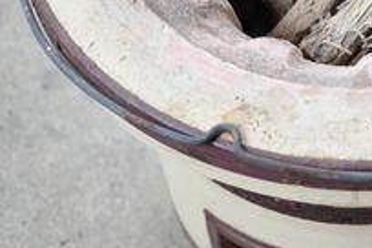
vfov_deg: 10.6
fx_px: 1325
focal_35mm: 128
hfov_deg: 15.7
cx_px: 368
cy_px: 11
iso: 800
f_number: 5
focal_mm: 35
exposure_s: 1/200
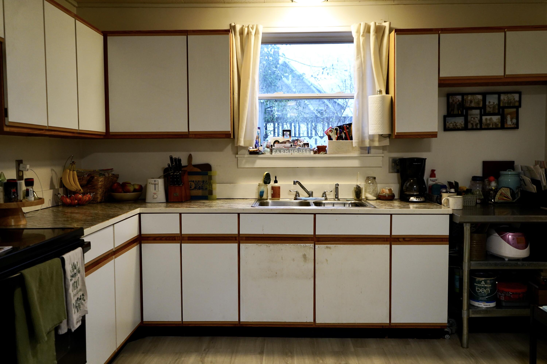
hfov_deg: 60.3
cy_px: 182
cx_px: 274
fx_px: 471
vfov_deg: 42.3
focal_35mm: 31
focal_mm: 31
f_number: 4
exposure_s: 1/160
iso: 2000
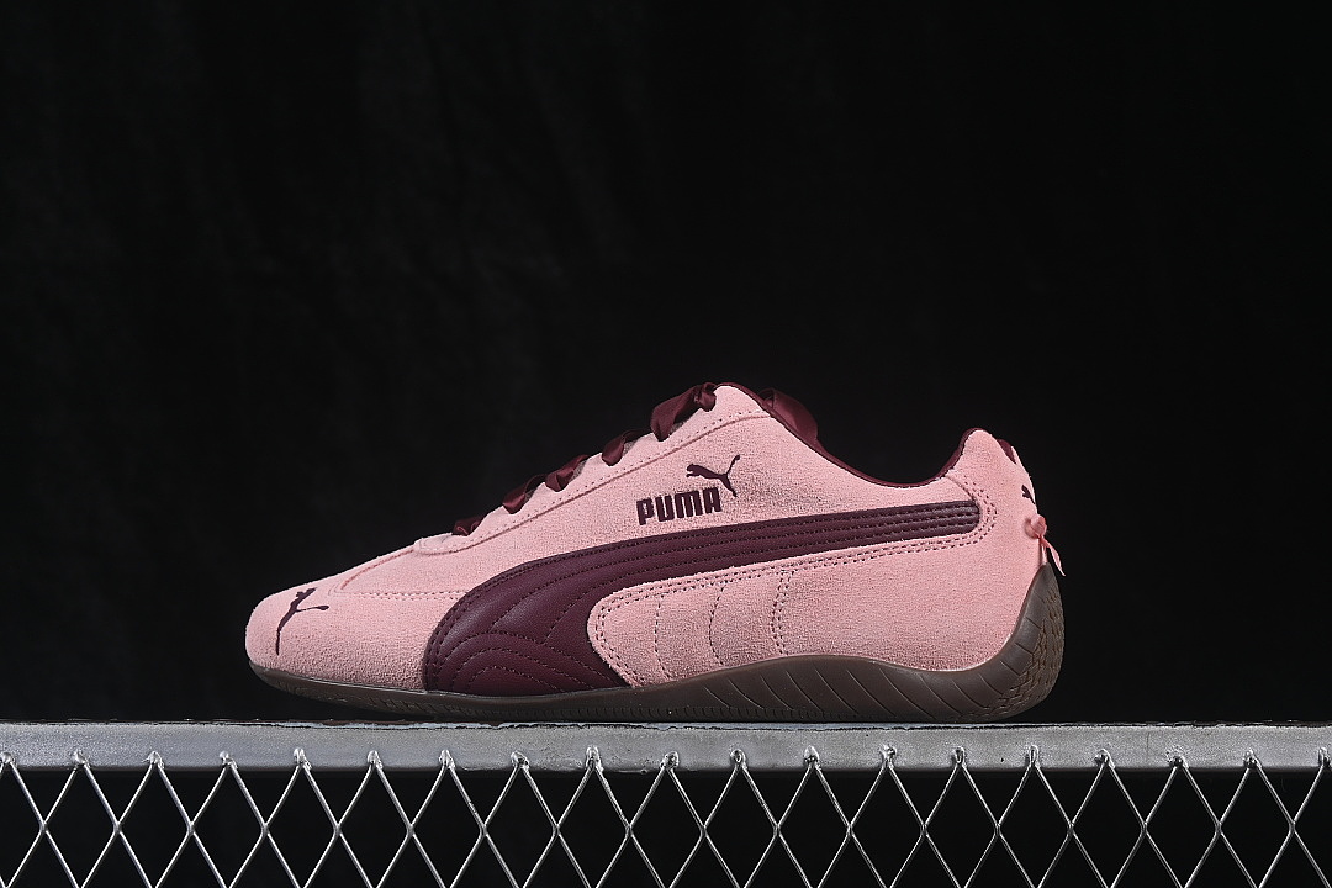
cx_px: 666
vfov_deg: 18.2
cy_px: 444
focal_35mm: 75
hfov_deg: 27.0
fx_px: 2775
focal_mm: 50
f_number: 8
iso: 160
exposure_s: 1/80
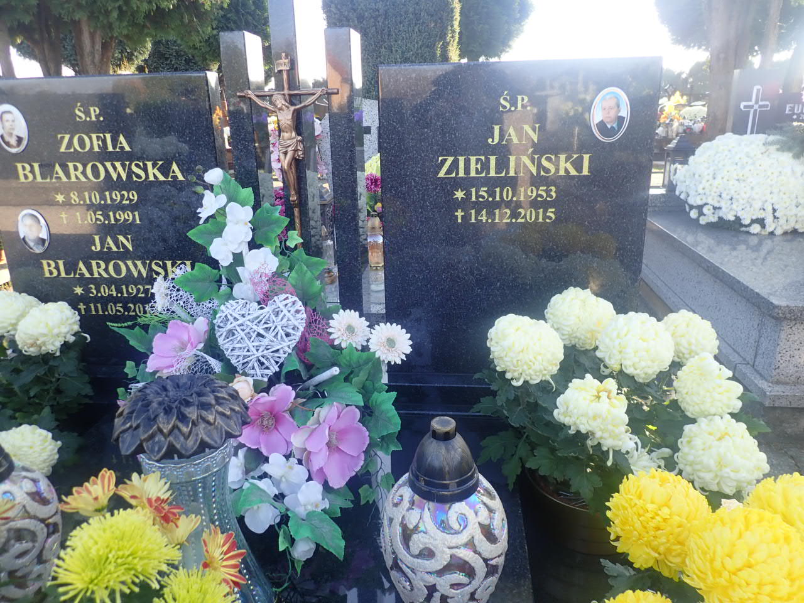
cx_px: 402
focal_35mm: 25
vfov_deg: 54.9
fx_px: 581
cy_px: 302
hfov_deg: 69.4
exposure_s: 1/125
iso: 100
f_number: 2.8
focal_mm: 4.5
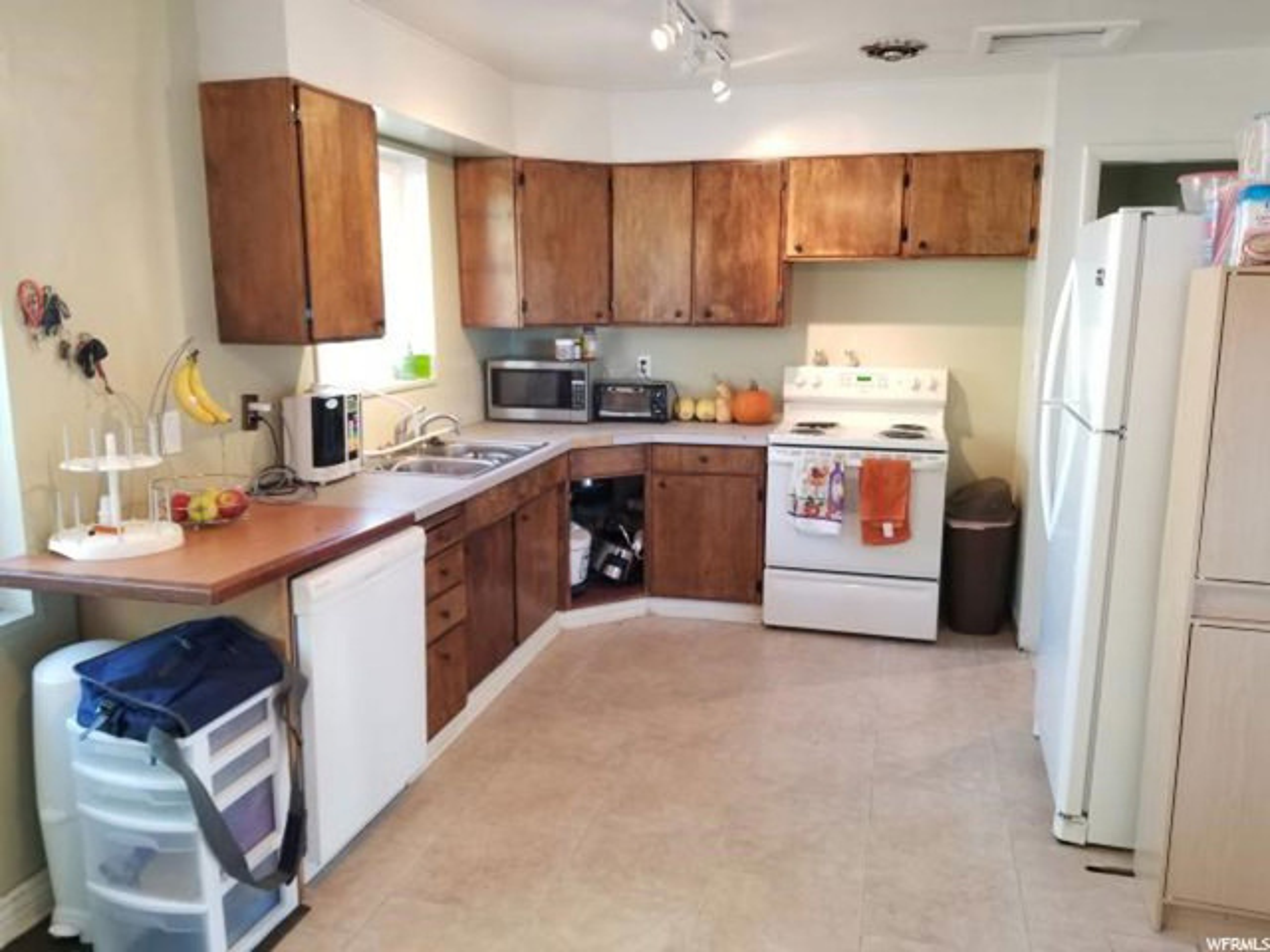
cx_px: 635
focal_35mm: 26
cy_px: 476
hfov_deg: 67.3
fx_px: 954
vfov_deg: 53.1
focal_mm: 4.3
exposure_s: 1/30
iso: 160
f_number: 1.7
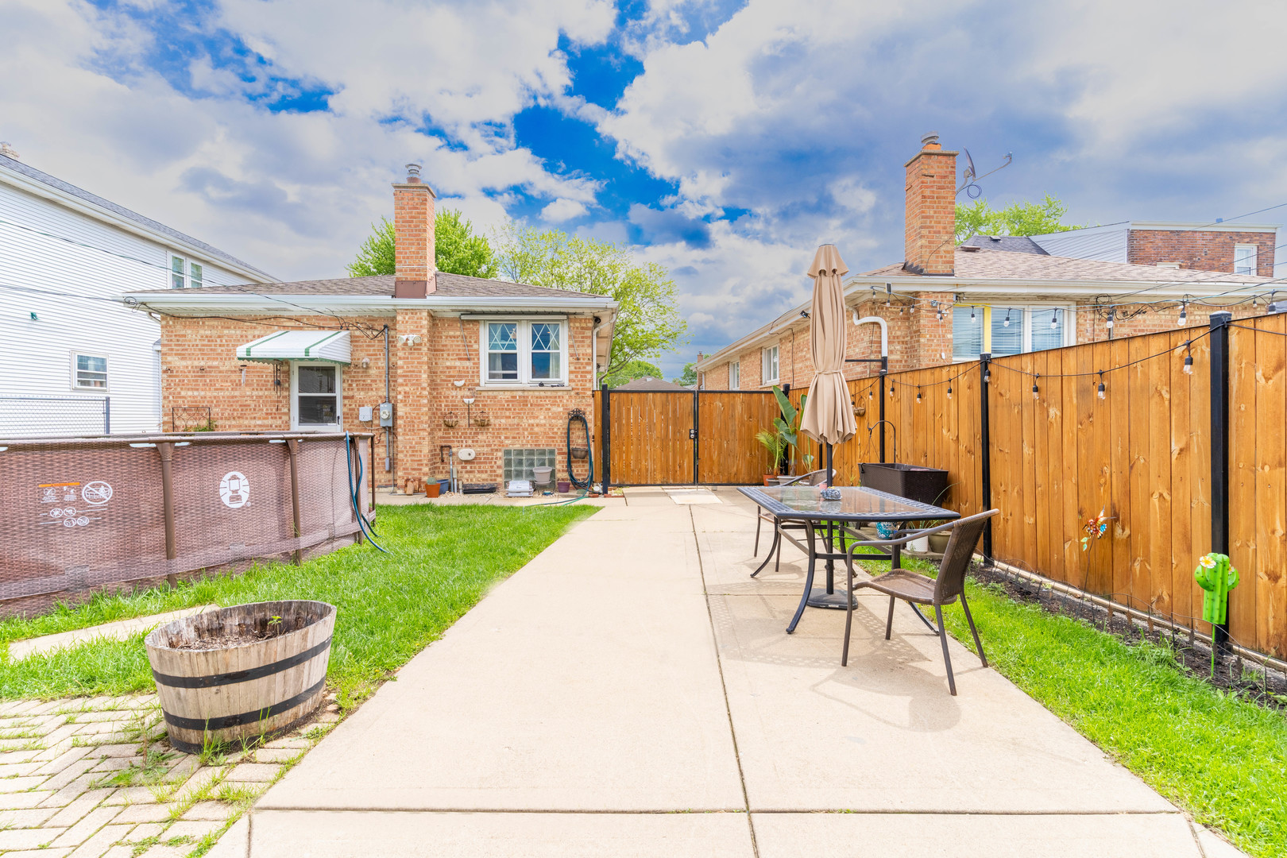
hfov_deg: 93.3
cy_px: 429
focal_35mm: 17
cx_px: 644
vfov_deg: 70.4
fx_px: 608
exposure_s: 1/4000
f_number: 8
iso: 160
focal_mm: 17
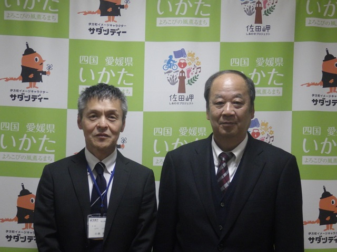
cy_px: 126
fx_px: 497
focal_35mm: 51
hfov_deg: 37.5
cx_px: 168
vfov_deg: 28.6
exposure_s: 1/60
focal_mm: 9.1
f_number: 4.4
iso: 800
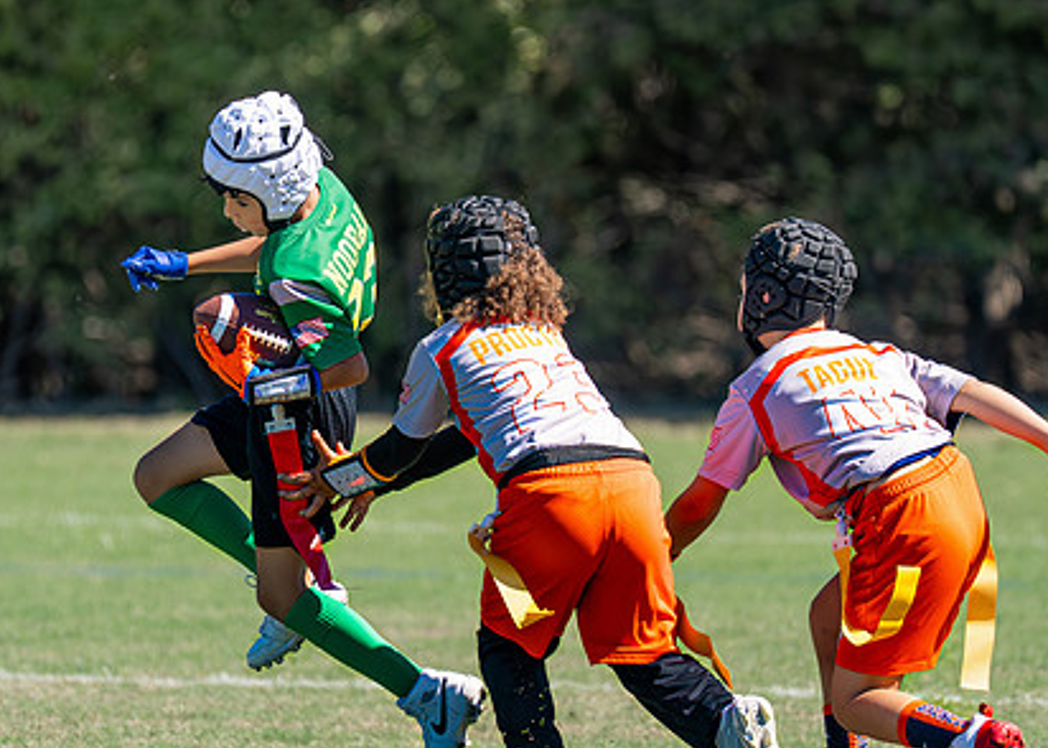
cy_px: 382
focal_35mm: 552
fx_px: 16424
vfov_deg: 2.6
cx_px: 444
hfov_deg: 3.7
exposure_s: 1/2500
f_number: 2.8
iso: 200
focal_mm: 200
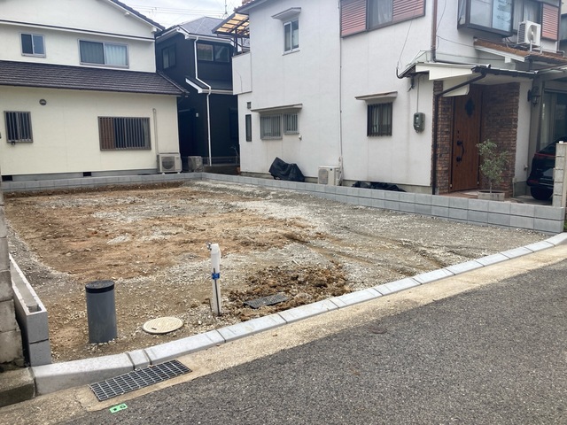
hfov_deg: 63.4
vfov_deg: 49.7
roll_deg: -0.3
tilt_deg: -7.6
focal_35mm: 28
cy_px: 212
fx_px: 459
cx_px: 284
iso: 20
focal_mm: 3.99
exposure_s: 1/1499
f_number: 1.8
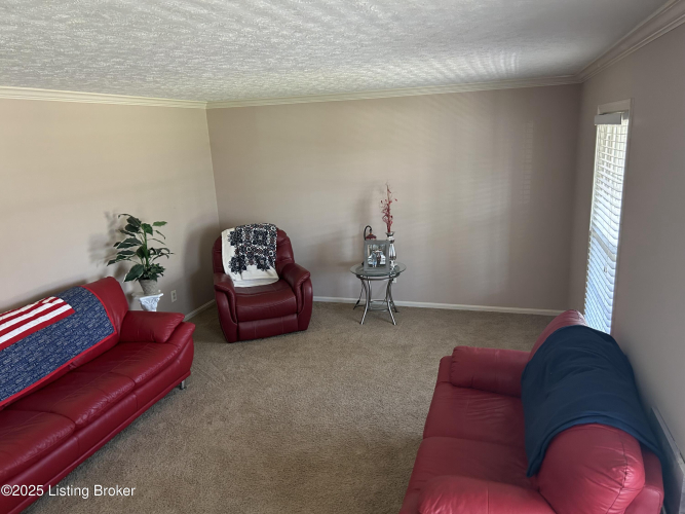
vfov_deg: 53.0
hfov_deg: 67.3
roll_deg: +3.1
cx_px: 342
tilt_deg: -13.8
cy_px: 257
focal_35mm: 26
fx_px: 514
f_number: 1.5
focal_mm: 5.7
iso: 200
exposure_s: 1/60
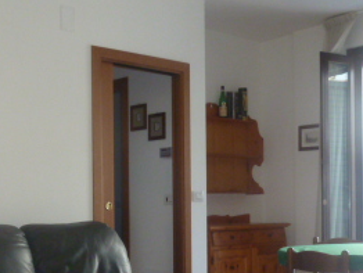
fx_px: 640
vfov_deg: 23.7
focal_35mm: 61
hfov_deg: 31.5
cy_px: 218
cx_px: 137
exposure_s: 1/30
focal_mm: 4.1
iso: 250
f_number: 3.3
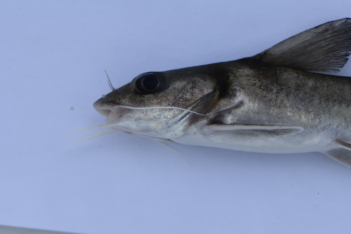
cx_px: 176
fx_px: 1024
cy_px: 117
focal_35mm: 105
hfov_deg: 19.5
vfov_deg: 13.0
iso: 400
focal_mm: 105
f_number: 13
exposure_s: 1/125
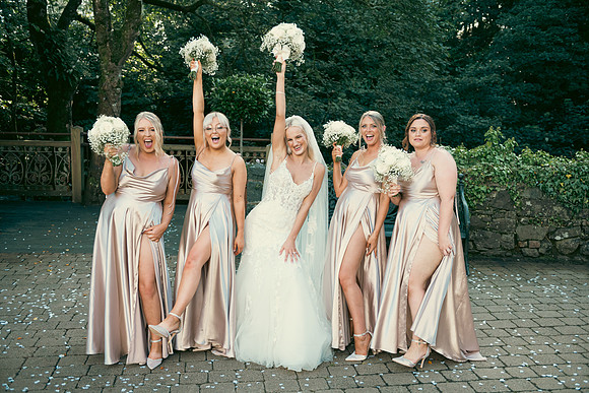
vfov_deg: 35.1
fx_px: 622
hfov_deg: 50.7
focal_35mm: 38
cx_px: 294
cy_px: 196
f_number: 3.5
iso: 125
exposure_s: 1/160
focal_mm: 38
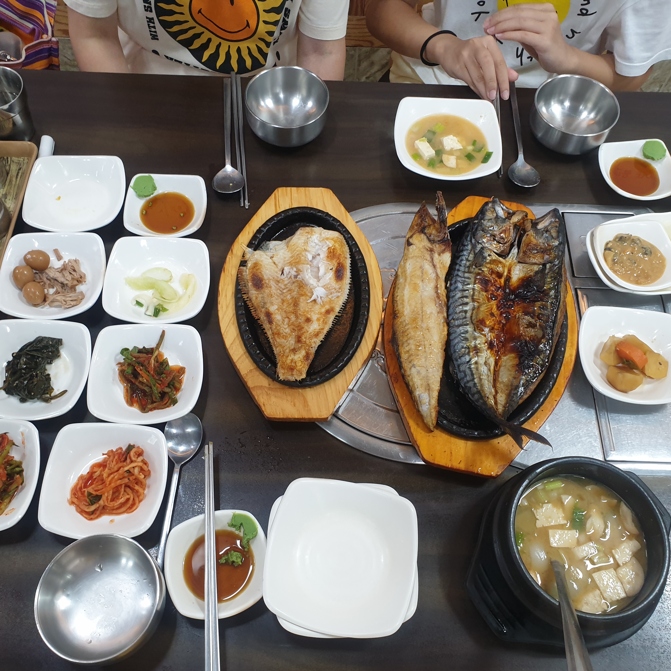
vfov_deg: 52.5
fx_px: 680
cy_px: 338
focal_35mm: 31
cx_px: 320
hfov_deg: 52.5
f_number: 2.4
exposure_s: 1/60
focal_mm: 4.3
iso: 125
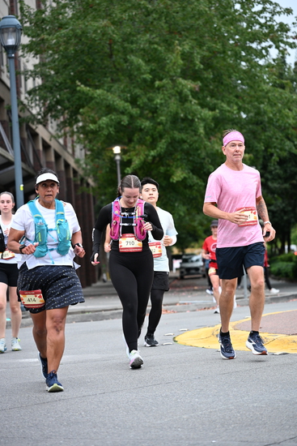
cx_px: 148
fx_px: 1484
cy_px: 223
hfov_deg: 11.4
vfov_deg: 17.1
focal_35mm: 120
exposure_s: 1/640
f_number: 4
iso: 1600
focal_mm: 120
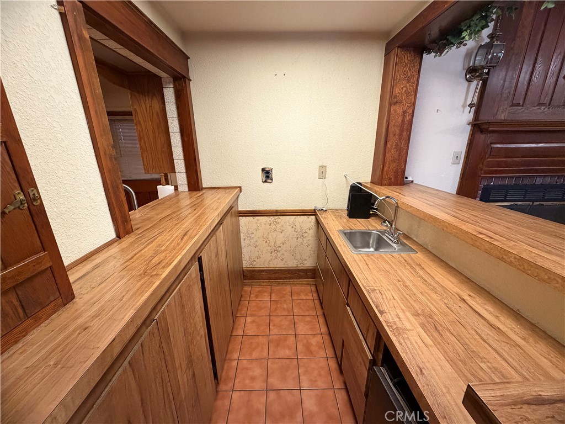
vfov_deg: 85.7
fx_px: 229
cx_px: 282
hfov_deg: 102.1
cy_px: 212
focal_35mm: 14
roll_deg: +1.4
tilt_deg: -18.0
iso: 400
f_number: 2.2
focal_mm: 2.22
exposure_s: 1/60
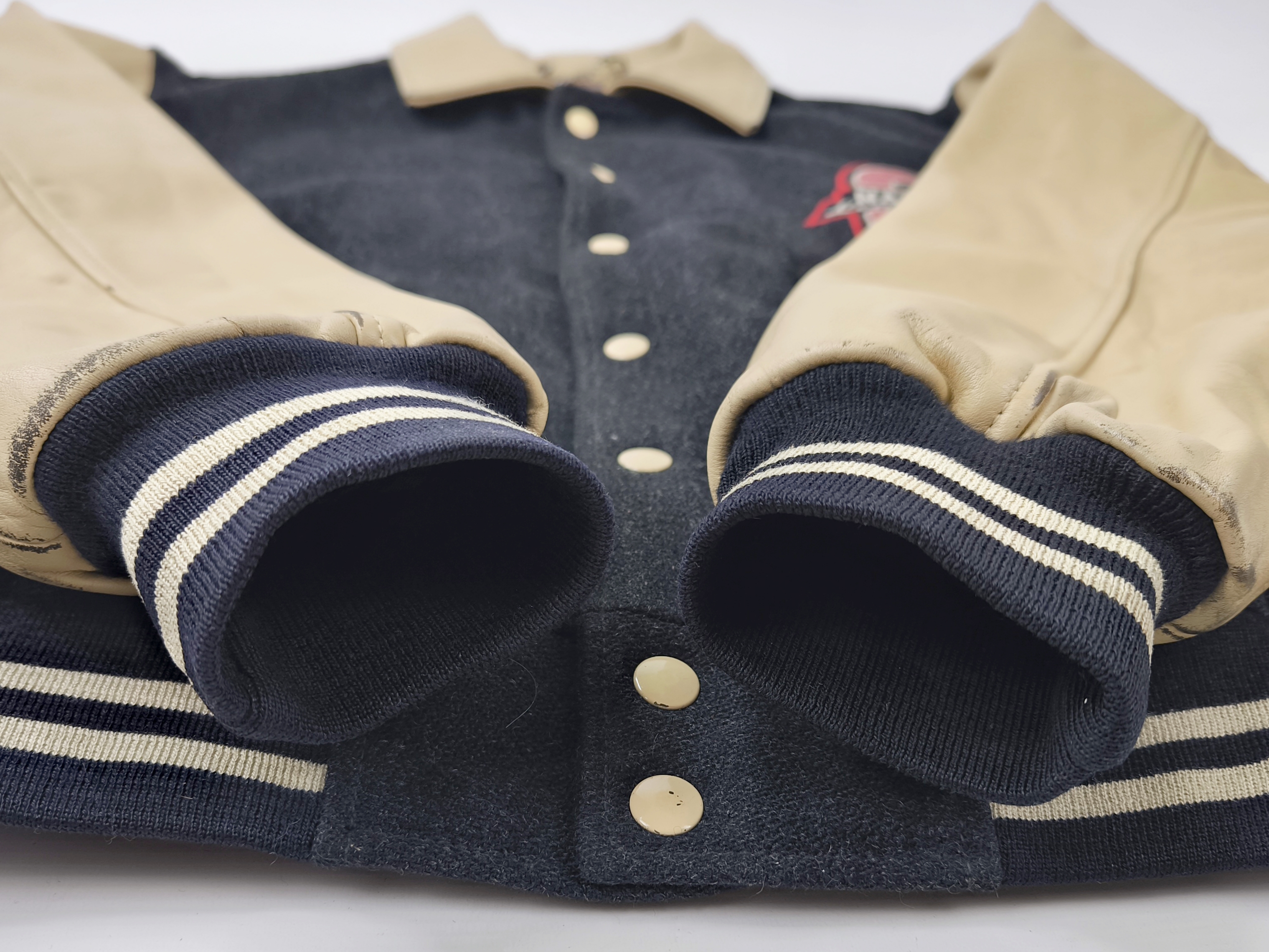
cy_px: 476
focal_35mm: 24
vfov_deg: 56.8
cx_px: 634
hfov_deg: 71.6
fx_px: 880
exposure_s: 1/100
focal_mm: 6.92
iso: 160
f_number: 1.9
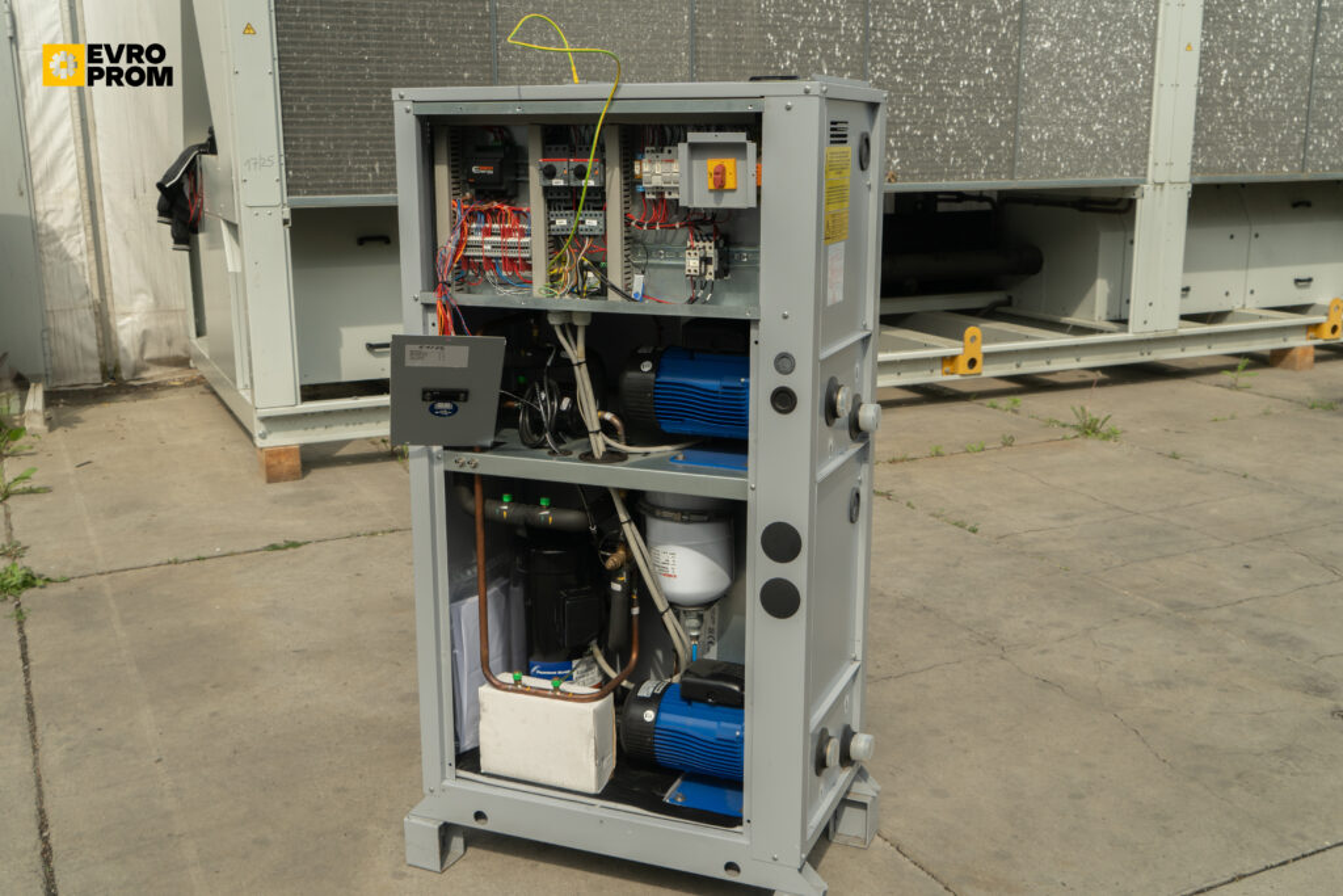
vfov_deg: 37.9
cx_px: 672
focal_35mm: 35
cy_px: 448
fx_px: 1306
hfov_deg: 54.4
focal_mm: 35
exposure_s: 1/125
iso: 100
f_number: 8
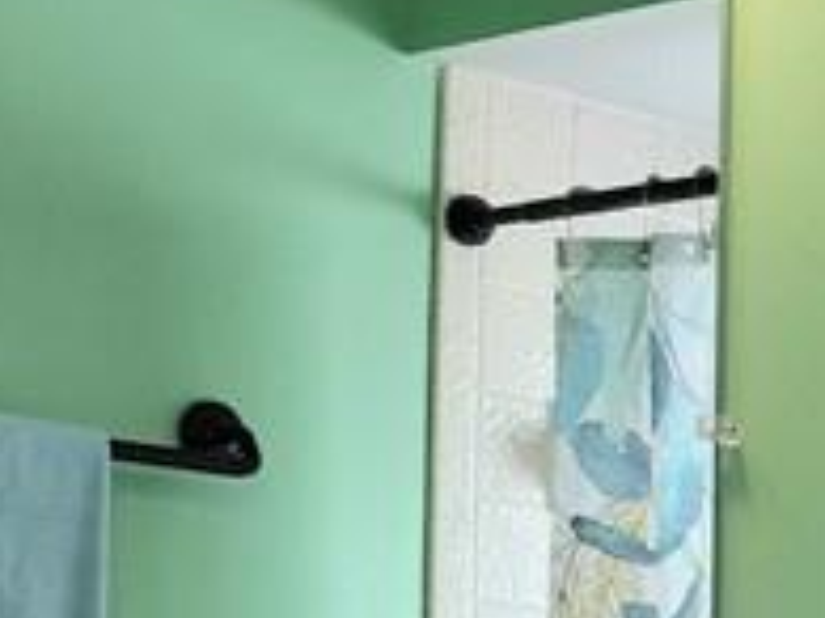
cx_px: 1595
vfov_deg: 11.5
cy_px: 1029
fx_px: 2882
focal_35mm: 121
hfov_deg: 14.0
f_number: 1.8
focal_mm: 5.54
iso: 80
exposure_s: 1/120
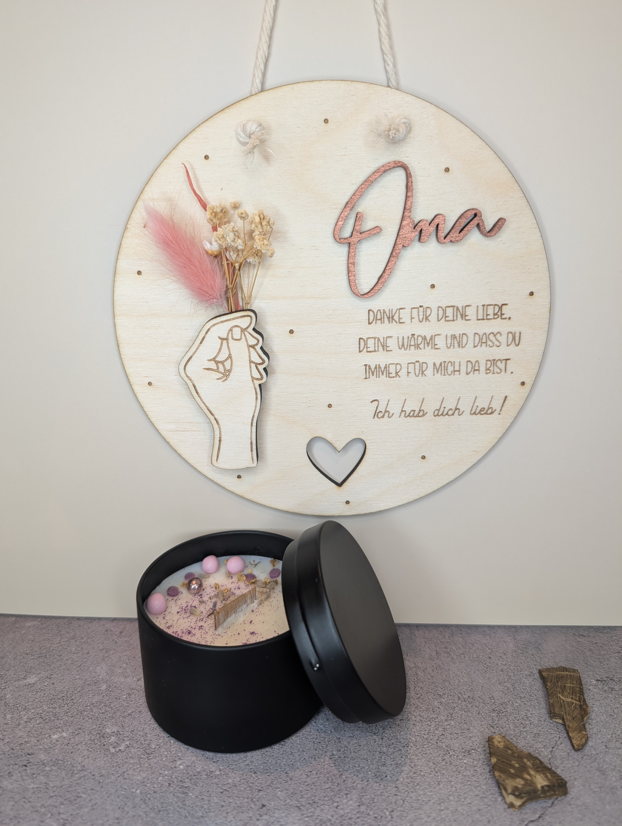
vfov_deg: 71.5
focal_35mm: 24
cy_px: 413
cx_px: 311
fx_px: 574
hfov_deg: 56.9
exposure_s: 1/35
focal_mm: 6.9
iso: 34
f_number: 1.68
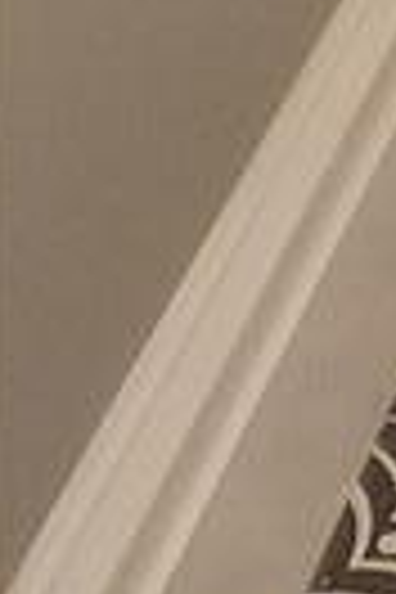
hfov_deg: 5.5
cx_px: 1706
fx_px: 3465
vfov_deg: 7.6
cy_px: -1588
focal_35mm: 210
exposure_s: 1/40
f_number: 1.7
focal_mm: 4.2
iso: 200
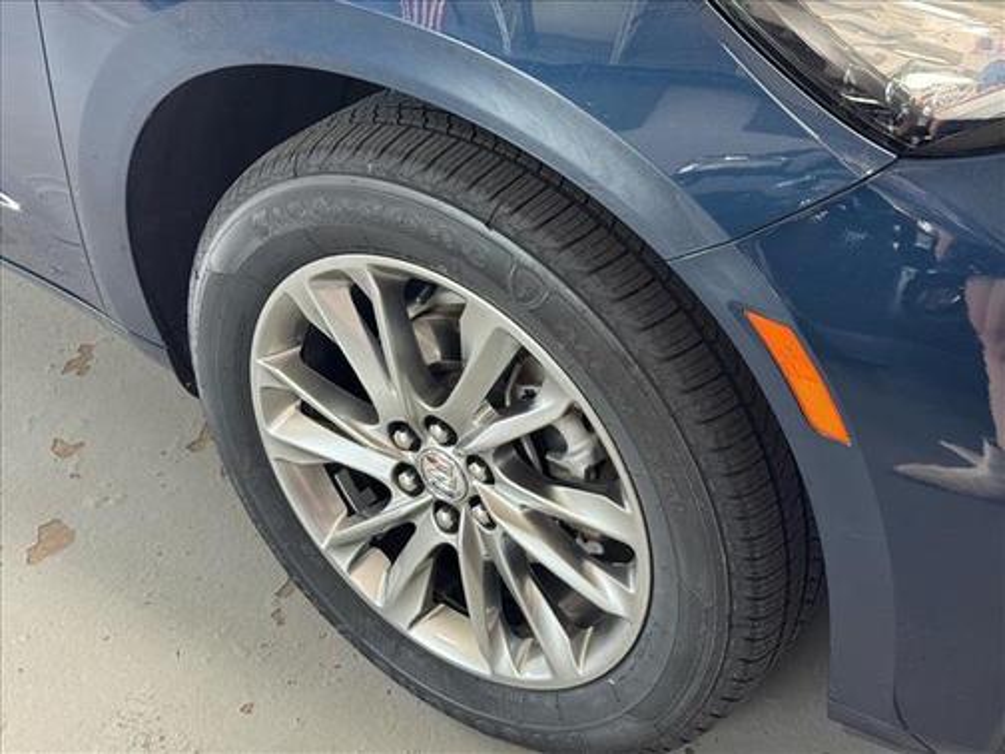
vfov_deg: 30.3
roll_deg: +0.6
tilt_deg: -35.3
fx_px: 1394
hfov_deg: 39.7
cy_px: 377
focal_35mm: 48
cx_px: 502
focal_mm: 6.76
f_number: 1.78
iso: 125
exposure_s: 1/60
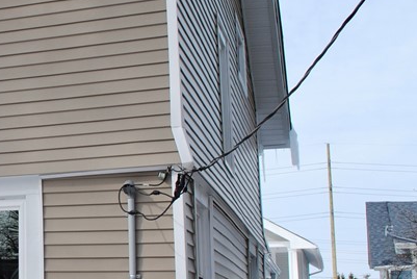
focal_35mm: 81
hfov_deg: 23.2
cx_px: -64
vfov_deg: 16.9
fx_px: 939
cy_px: 164
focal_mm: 20
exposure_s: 1/320
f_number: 9
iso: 100
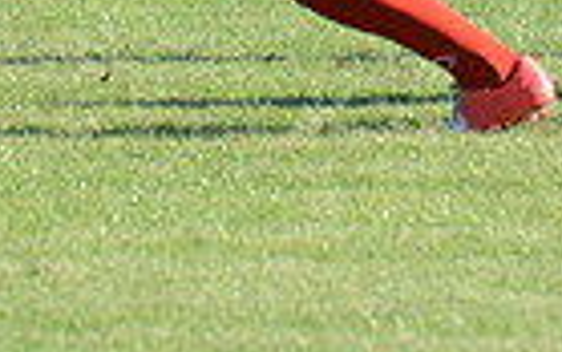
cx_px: -162
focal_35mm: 1272
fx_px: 19490
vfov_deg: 1.0
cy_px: -378
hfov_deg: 1.7
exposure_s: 1/640
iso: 320
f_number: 5.6
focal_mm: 300
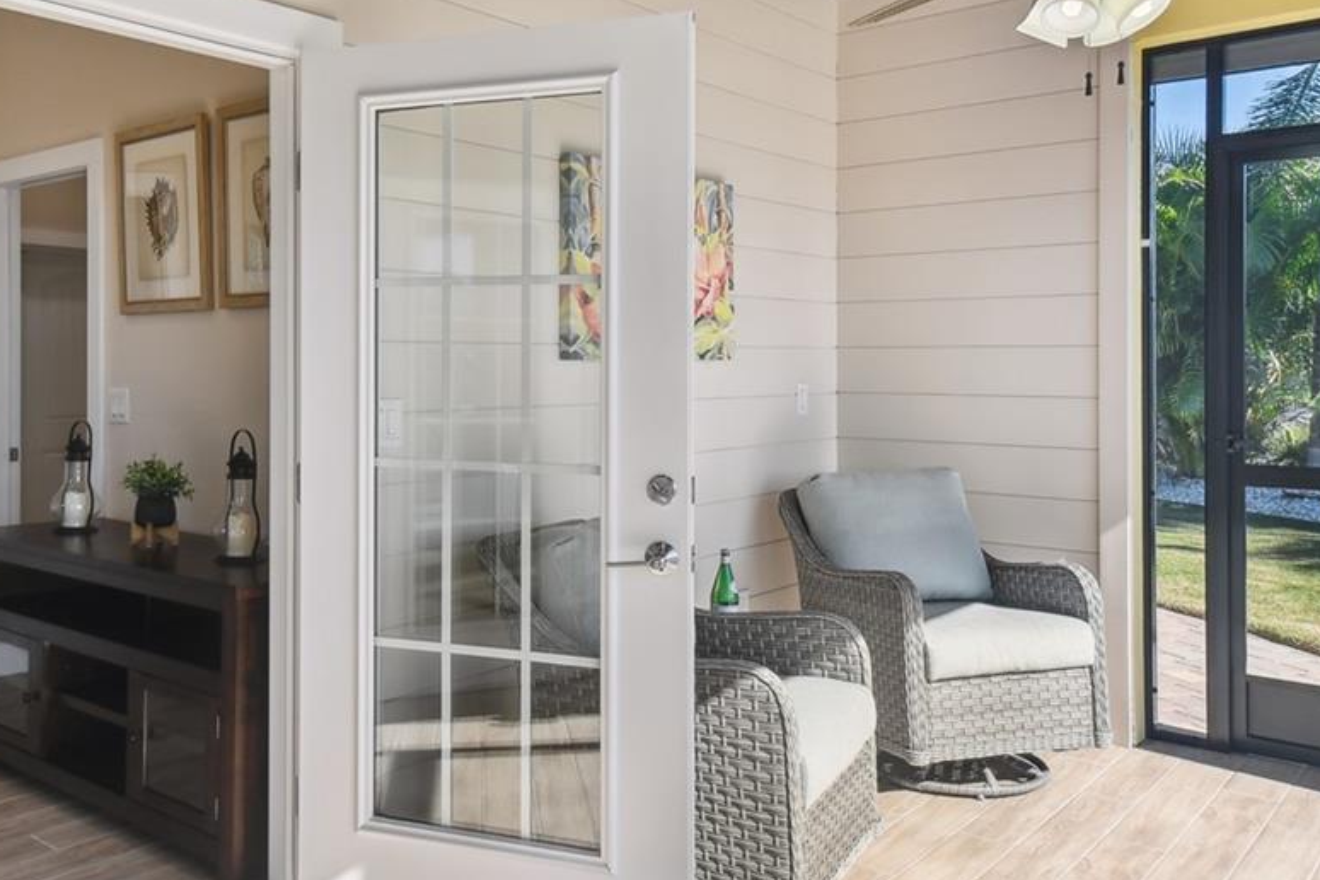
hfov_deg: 59.5
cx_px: 495
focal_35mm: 31
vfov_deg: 42.1
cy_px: 351
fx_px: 1137
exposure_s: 1/100
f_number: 7.1
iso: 100
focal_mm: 10
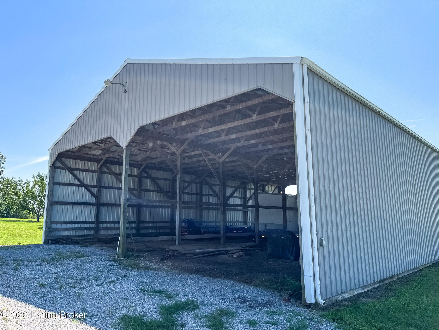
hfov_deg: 67.3
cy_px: 165
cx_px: 220
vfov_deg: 53.1
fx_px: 330
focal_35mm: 26
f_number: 1.6
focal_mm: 5.1
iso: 50
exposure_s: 1/2410
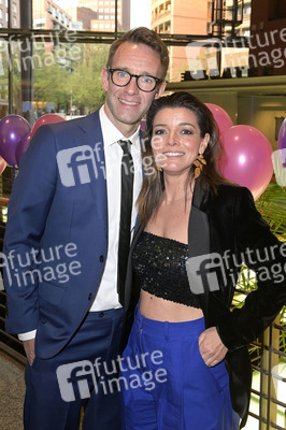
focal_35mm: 35
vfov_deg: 54.5
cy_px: 215
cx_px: 143
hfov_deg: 37.8
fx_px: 418
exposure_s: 1/100
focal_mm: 35
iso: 2500
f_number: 6.3
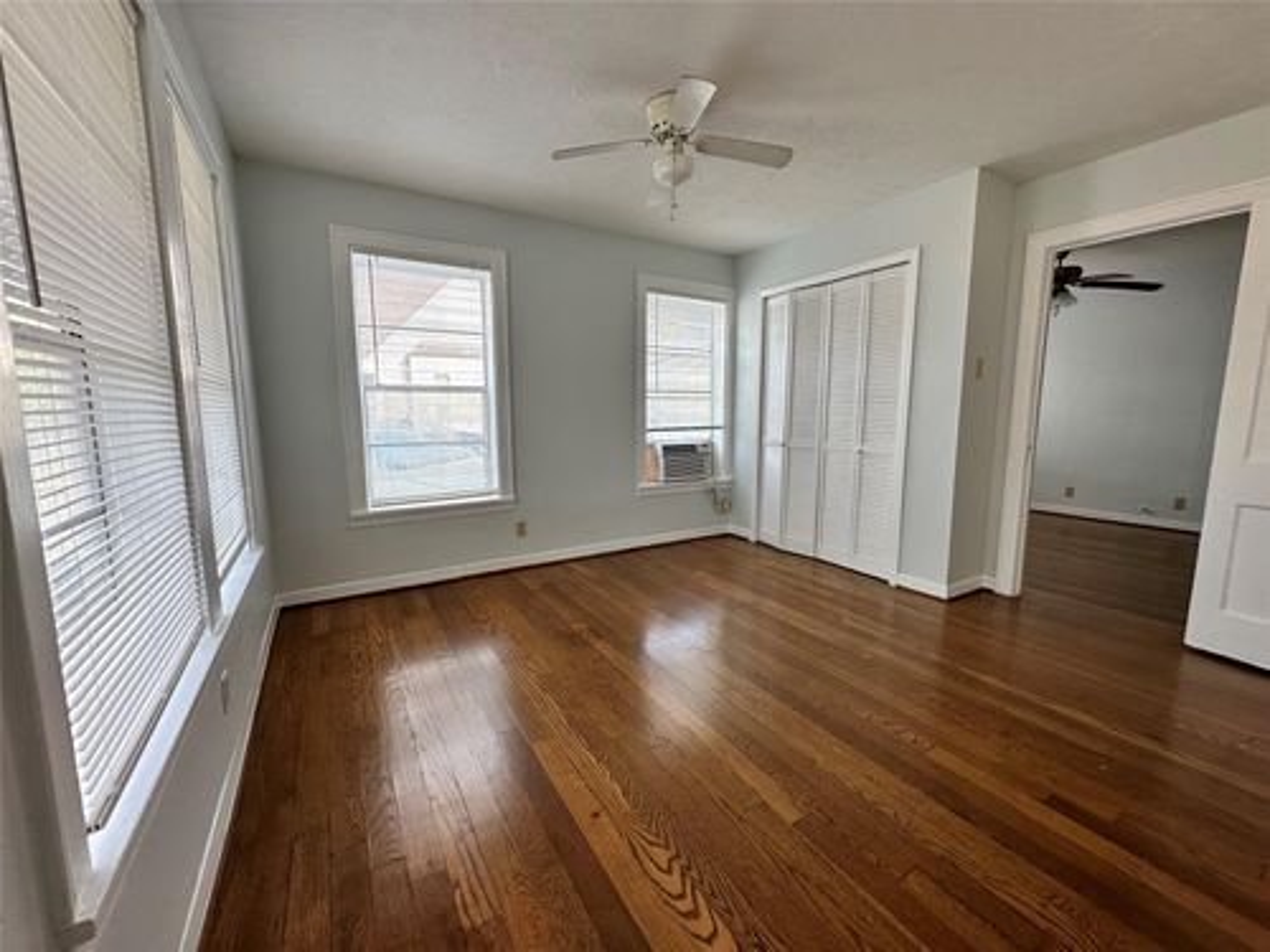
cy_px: 476
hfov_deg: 102.1
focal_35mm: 14
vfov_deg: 85.7
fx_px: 514
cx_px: 635
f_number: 2.2
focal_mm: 2.22
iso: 40
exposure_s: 1/123
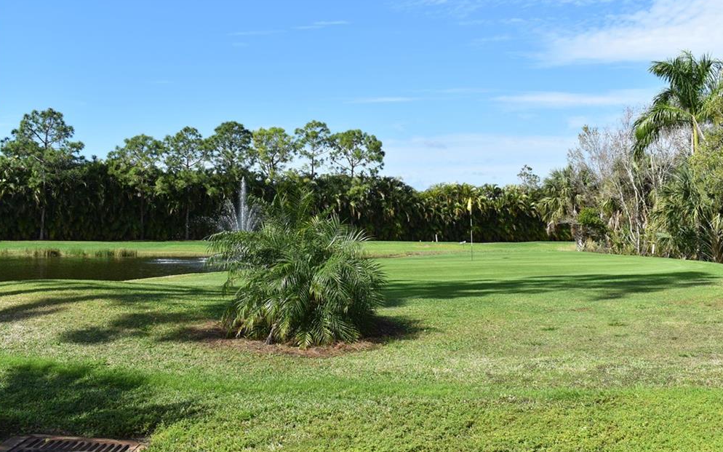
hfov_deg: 46.7
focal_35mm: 43
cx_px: 366
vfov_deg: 30.2
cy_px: 221
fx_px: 838
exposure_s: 1/250
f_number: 8
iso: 100
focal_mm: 27
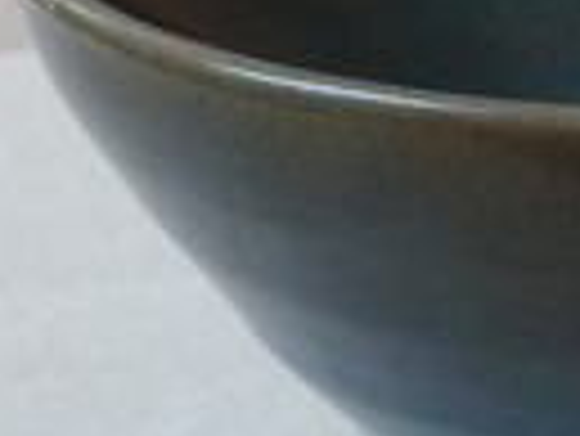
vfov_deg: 1.2
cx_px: 719
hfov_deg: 1.6
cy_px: 54
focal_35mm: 1210
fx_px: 20293
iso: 80
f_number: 4.7
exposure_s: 1/13
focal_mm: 42.6
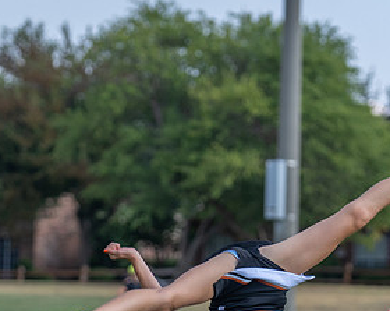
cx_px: 119
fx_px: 3295
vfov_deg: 5.4
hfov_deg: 6.8
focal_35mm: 286
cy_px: 351
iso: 125
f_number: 3.5
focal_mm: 100
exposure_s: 1/1000
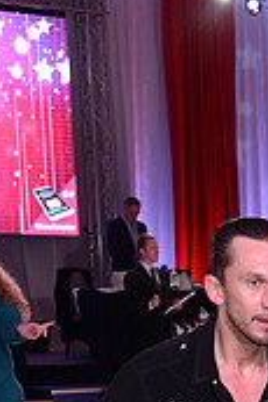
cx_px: 418
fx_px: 1801
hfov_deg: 8.3
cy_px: 581
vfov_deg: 12.2
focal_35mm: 161
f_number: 5.6
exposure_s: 1/250
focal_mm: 48
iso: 2000
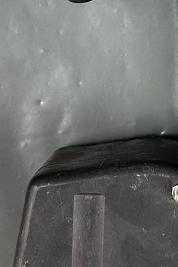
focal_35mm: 94
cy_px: 14
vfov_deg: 21.1
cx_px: 200
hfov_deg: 14.2
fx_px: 697
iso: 160
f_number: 1.78
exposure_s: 1/100
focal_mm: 6.86
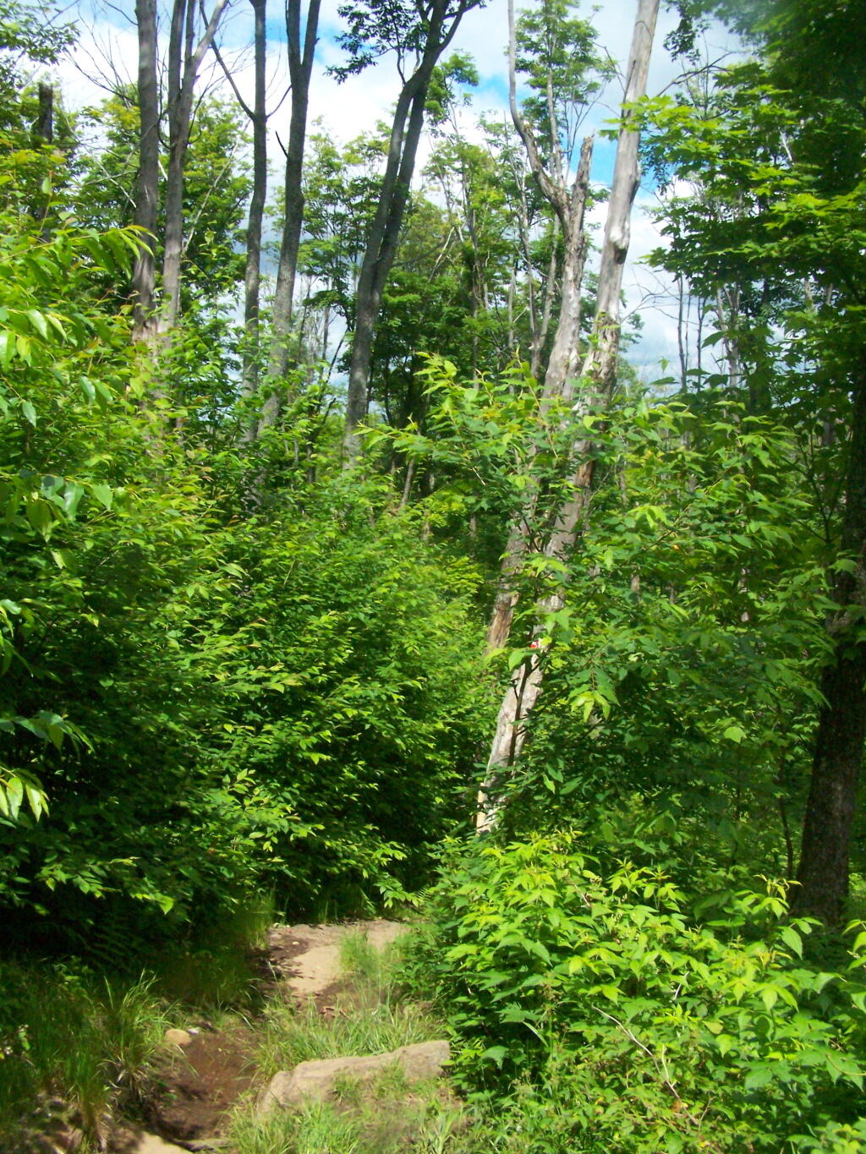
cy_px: 577
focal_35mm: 38
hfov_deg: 37.7
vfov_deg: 49.0
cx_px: 433
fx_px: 1267
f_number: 5.6
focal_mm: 6.3
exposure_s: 1/1600
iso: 400
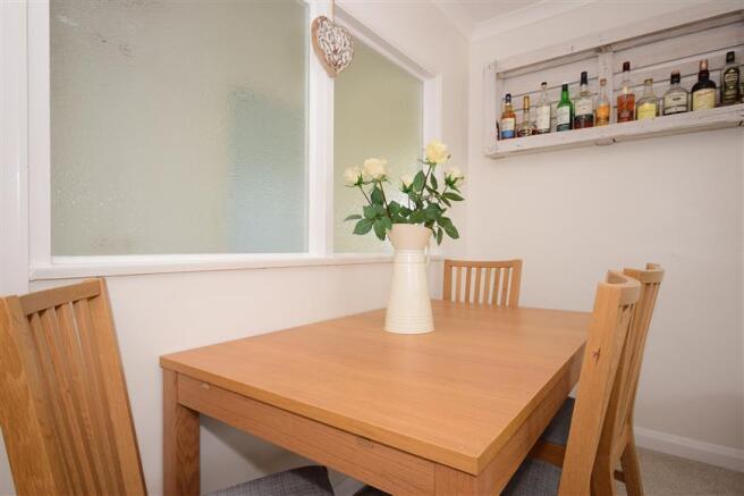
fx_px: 403
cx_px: 372
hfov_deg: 85.4
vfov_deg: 63.2
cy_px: 248
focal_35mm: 20
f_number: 8
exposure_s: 1/25
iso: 100
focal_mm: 13
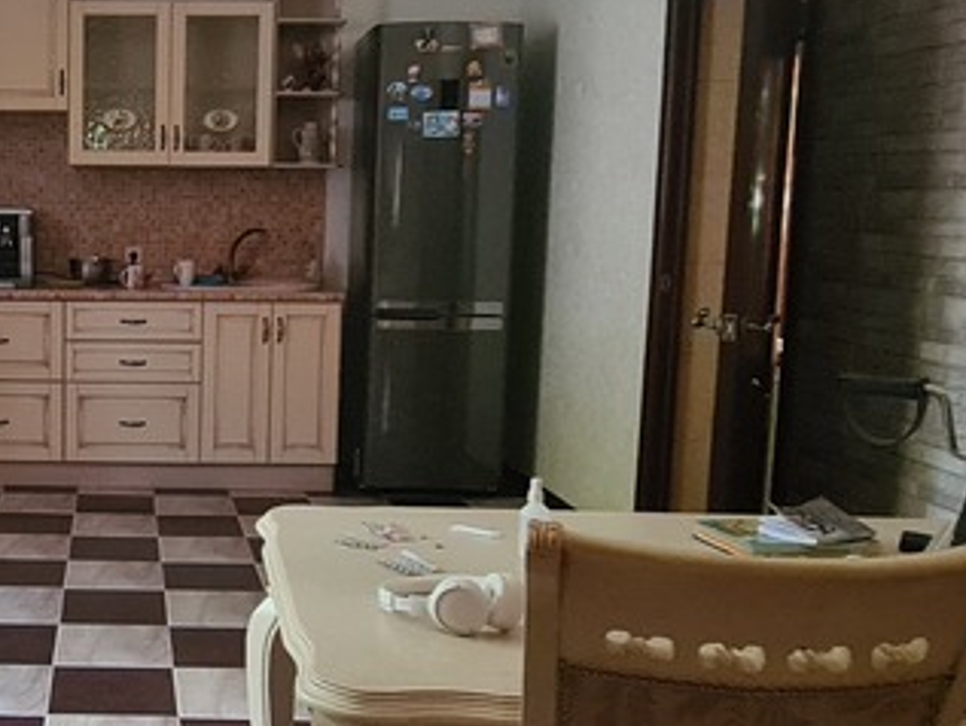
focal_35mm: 41
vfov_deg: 35.1
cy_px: 342
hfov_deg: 41.7
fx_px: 1145
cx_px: 79
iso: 640
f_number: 2.2
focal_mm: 2.2
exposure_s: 1/33
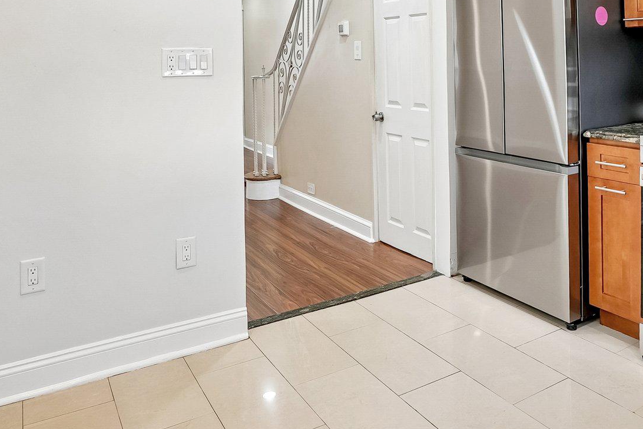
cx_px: 421
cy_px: 82
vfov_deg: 41.6
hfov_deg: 60.7
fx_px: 536
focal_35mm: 30
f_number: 8
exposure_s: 1/15
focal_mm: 16
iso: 400
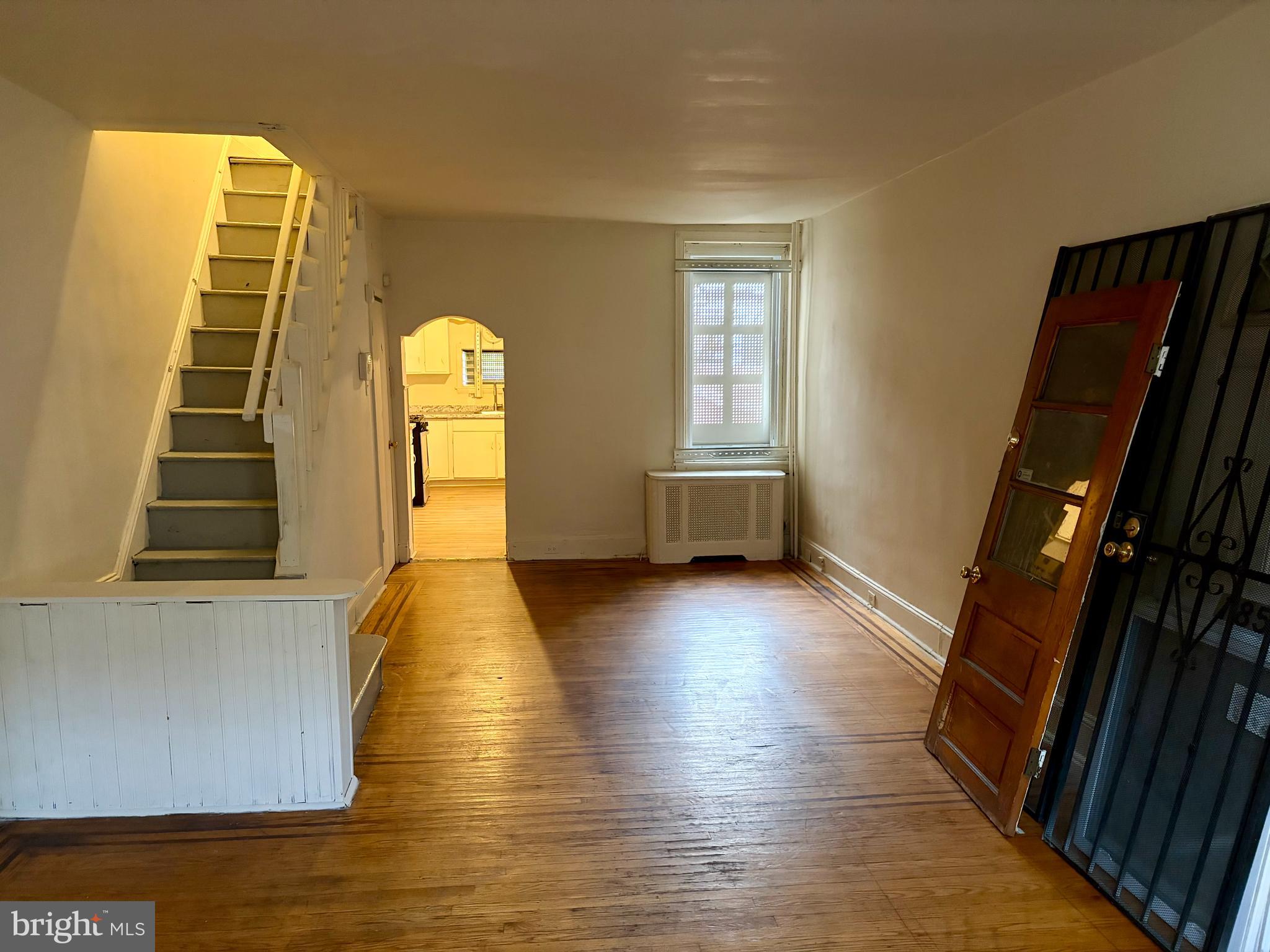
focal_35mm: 26
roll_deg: +0.5
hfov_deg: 67.3
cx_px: 635
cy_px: 476
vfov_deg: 53.1
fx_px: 954
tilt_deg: -7.5
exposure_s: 1/30
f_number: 1.6
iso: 640
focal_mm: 5.96
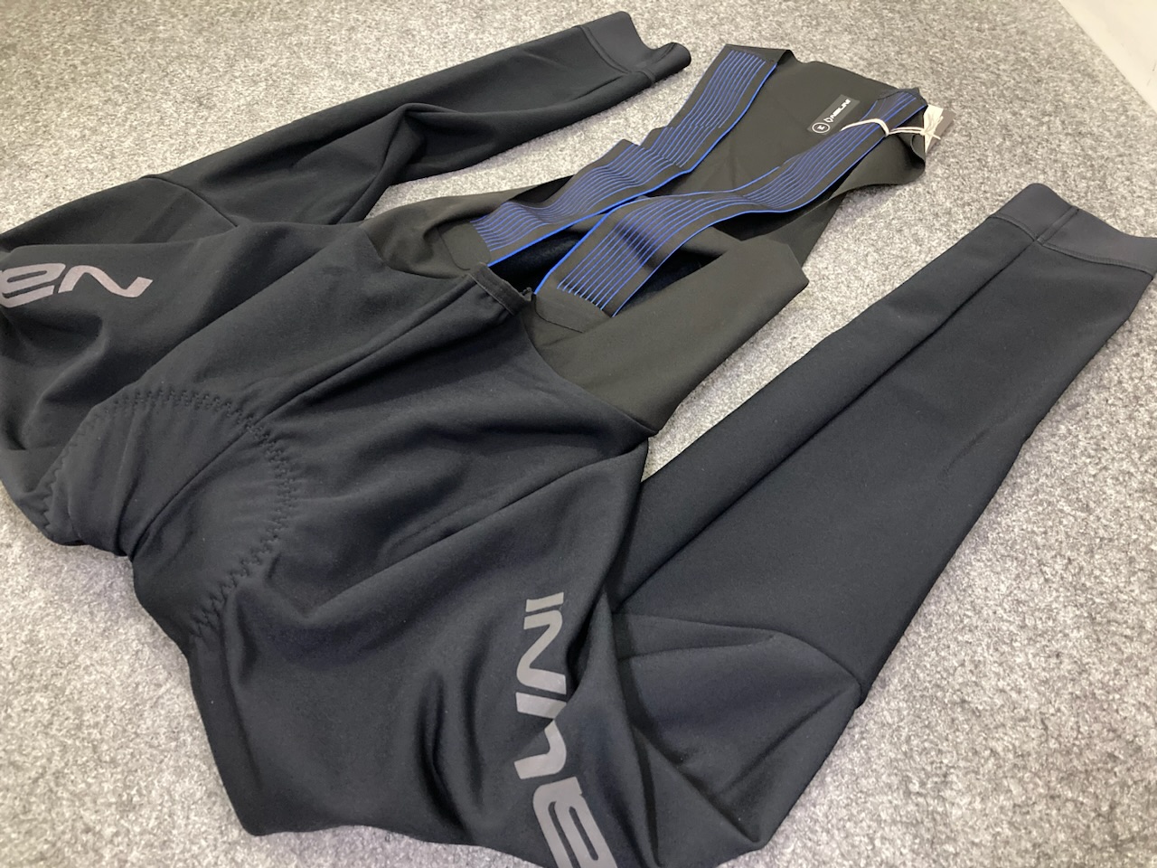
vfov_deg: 49.7
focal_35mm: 28
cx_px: 578
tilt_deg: -48.5
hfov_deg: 63.4
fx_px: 936
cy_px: 434
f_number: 1.8
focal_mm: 3.99
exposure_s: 1/25
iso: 640
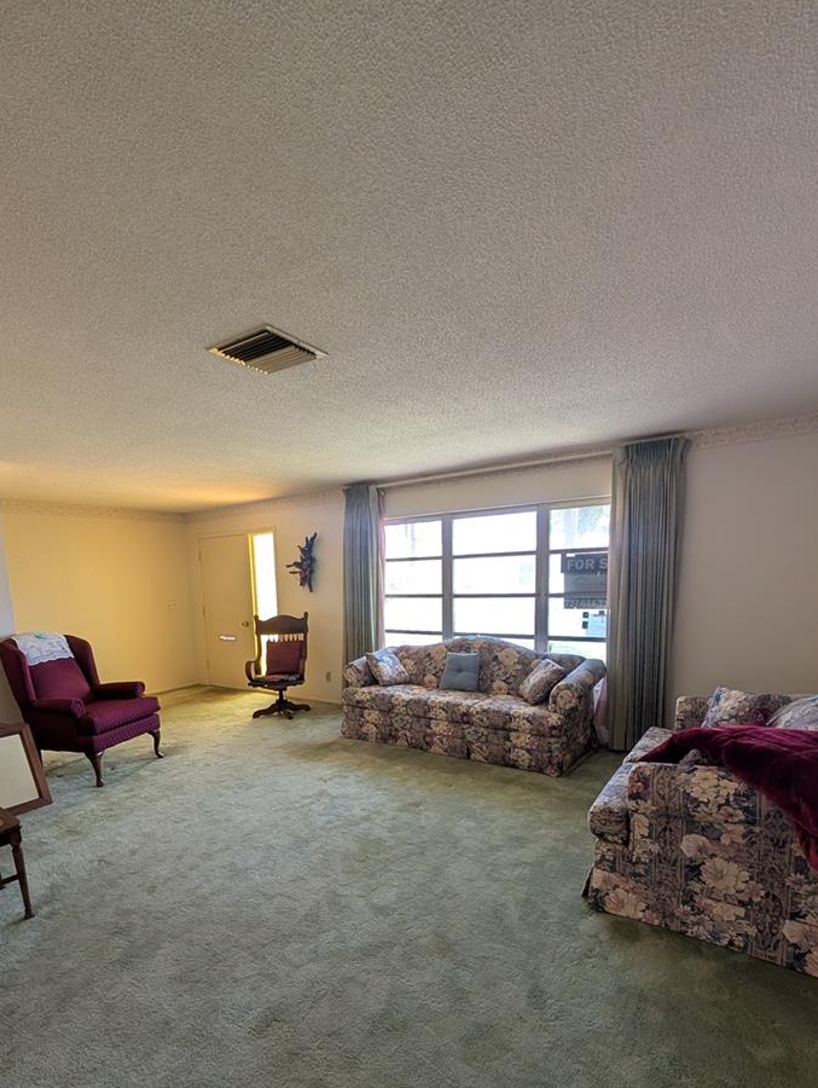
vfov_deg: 93.0
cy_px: 660
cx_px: 373
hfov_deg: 78.0
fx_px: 503
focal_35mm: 16
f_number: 1.7
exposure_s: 1/120
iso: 85
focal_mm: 2.02
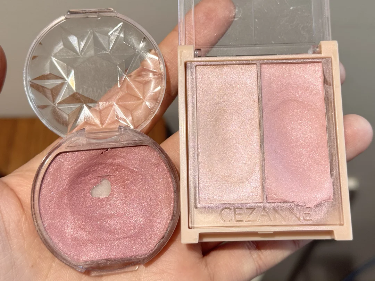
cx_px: 188
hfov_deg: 39.7
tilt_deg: -62.2
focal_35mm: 48
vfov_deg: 30.3
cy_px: 140
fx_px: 520
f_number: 1.78
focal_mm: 6.76
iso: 50
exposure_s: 1/50
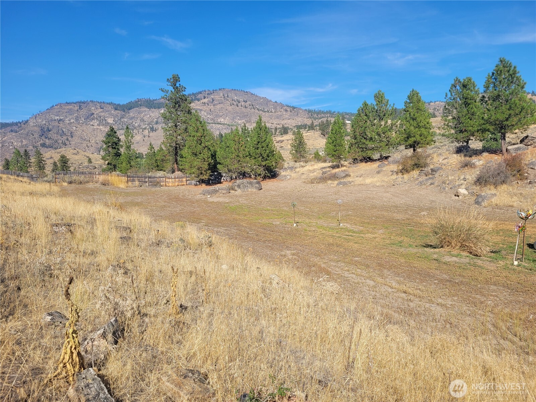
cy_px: 201
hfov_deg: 67.3
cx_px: 268
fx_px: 403
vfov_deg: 53.1
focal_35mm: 26
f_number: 1.8
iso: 40
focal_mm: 5.4
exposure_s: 1/2436
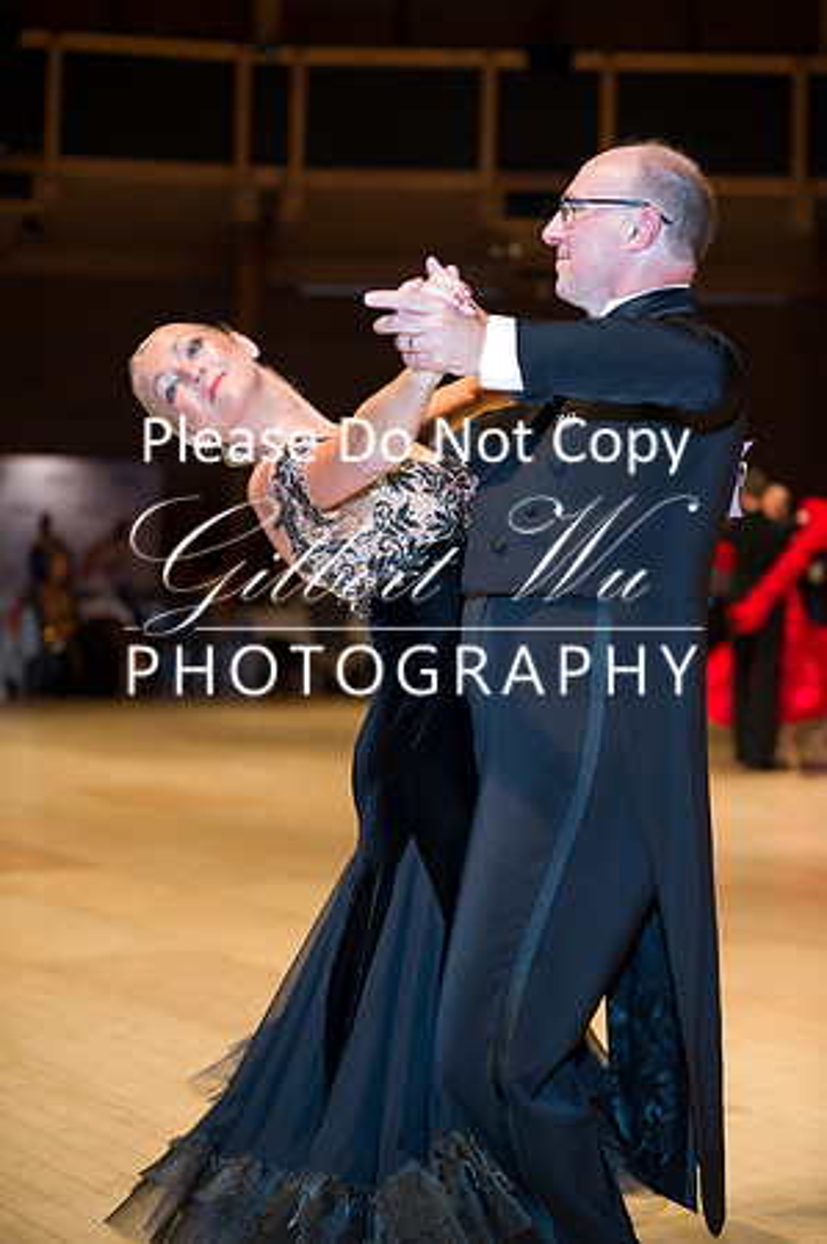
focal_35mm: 70
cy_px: 622
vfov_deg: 28.9
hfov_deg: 19.4
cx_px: 414
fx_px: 2417
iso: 640
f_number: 2.8
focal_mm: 70
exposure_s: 1/250
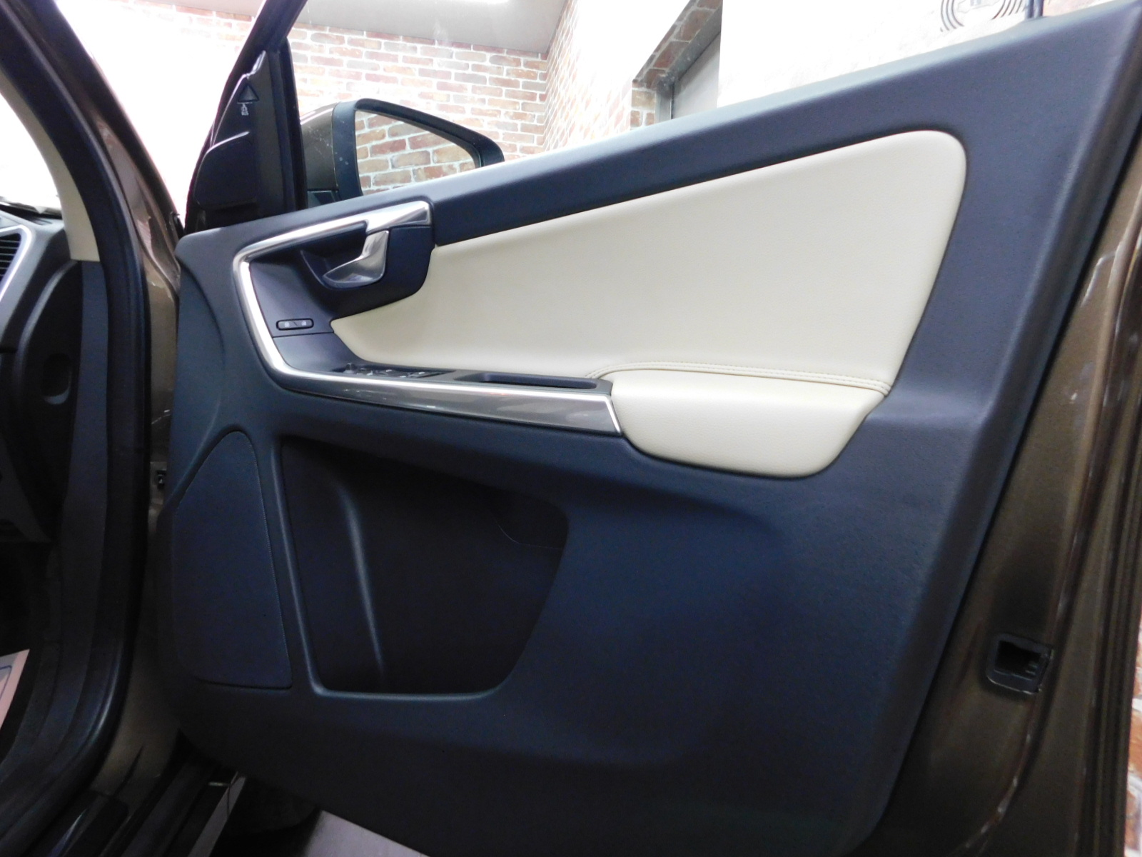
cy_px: 428
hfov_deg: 73.9
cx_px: 571
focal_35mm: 23
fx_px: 759
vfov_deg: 58.9
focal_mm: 4
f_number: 3
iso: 400
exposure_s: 1/20
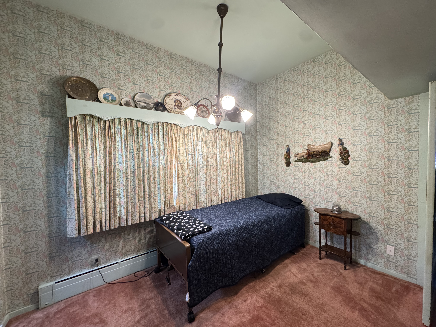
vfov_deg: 85.7
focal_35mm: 14
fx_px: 176
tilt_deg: -1.6
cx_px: 218
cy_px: 164
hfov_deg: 102.1
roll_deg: +1.3
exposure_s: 1/60
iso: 500
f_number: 2.2
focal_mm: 2.22
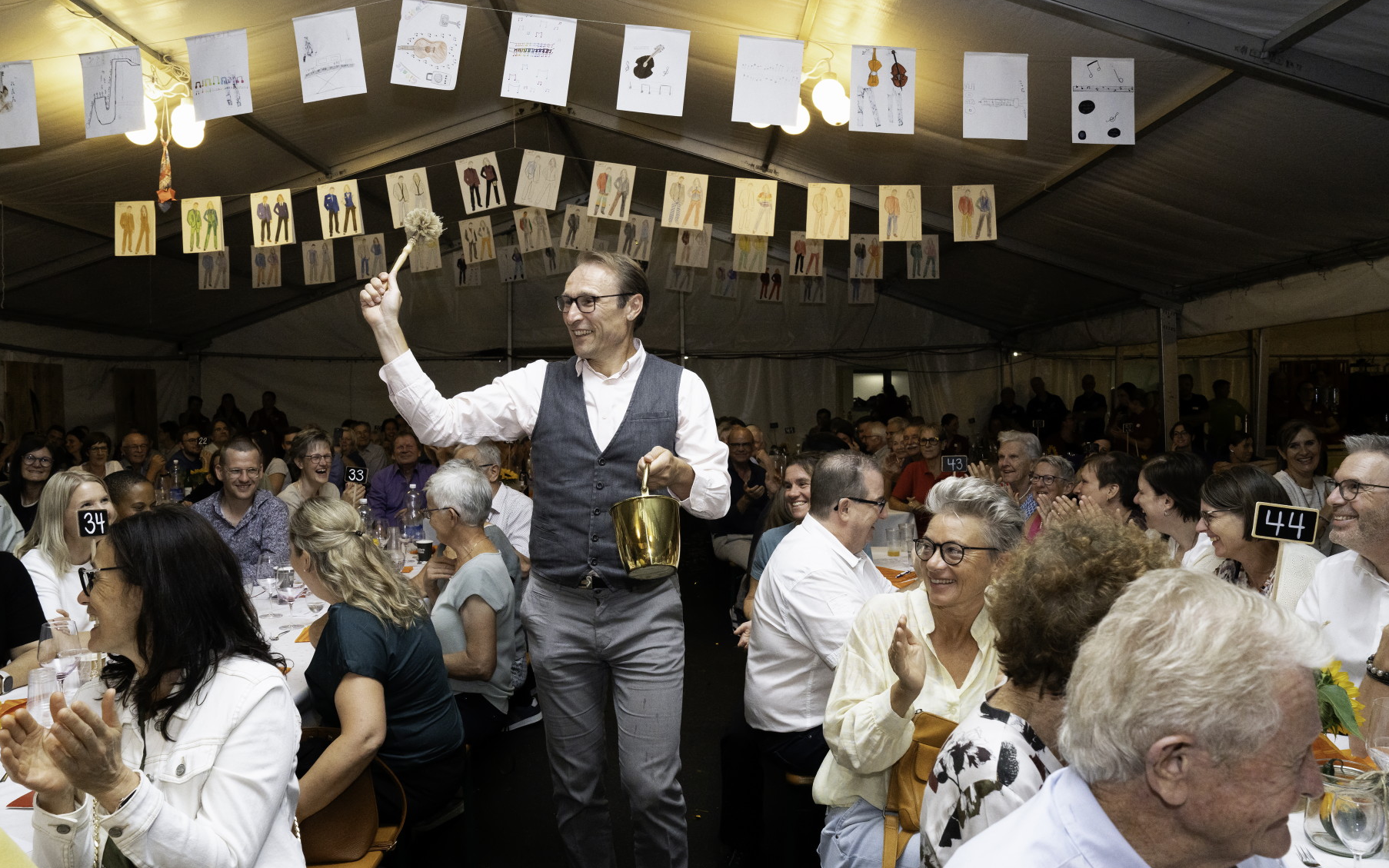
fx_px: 984
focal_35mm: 26
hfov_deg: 70.4
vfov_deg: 47.6
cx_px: 676
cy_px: 438
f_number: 8
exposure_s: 1/200
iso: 2500
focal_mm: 24
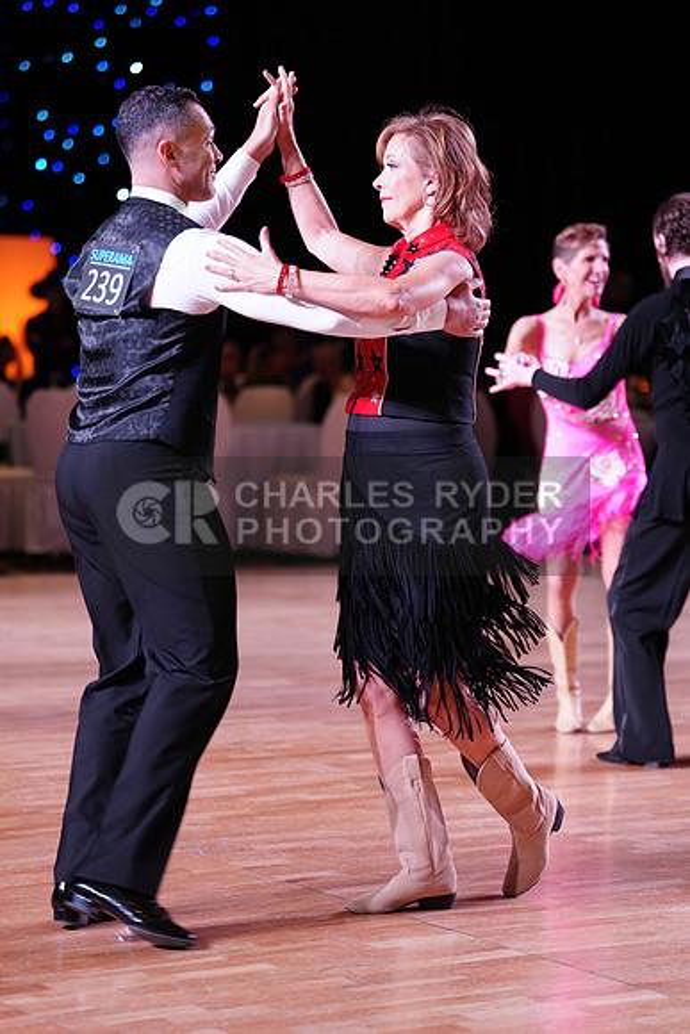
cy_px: 517
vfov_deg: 18.9
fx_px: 3103
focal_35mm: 108
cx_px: 345
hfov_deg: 12.7
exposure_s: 1/250
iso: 1250
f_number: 2.8
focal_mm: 108
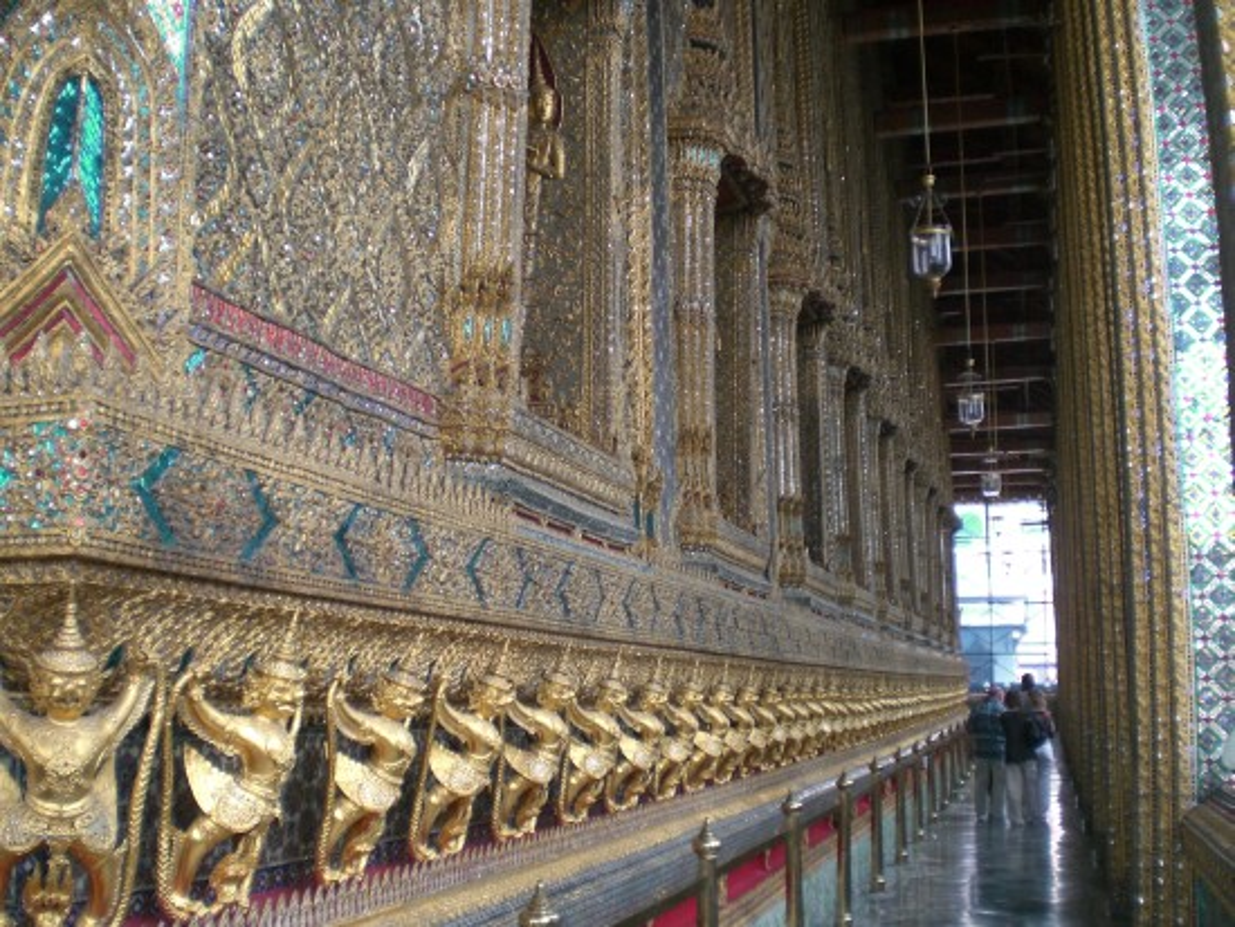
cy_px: 464
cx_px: 618
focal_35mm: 38
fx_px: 1356
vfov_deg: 37.7
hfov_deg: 49.0
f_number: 3.1
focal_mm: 6.3
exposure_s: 1/125
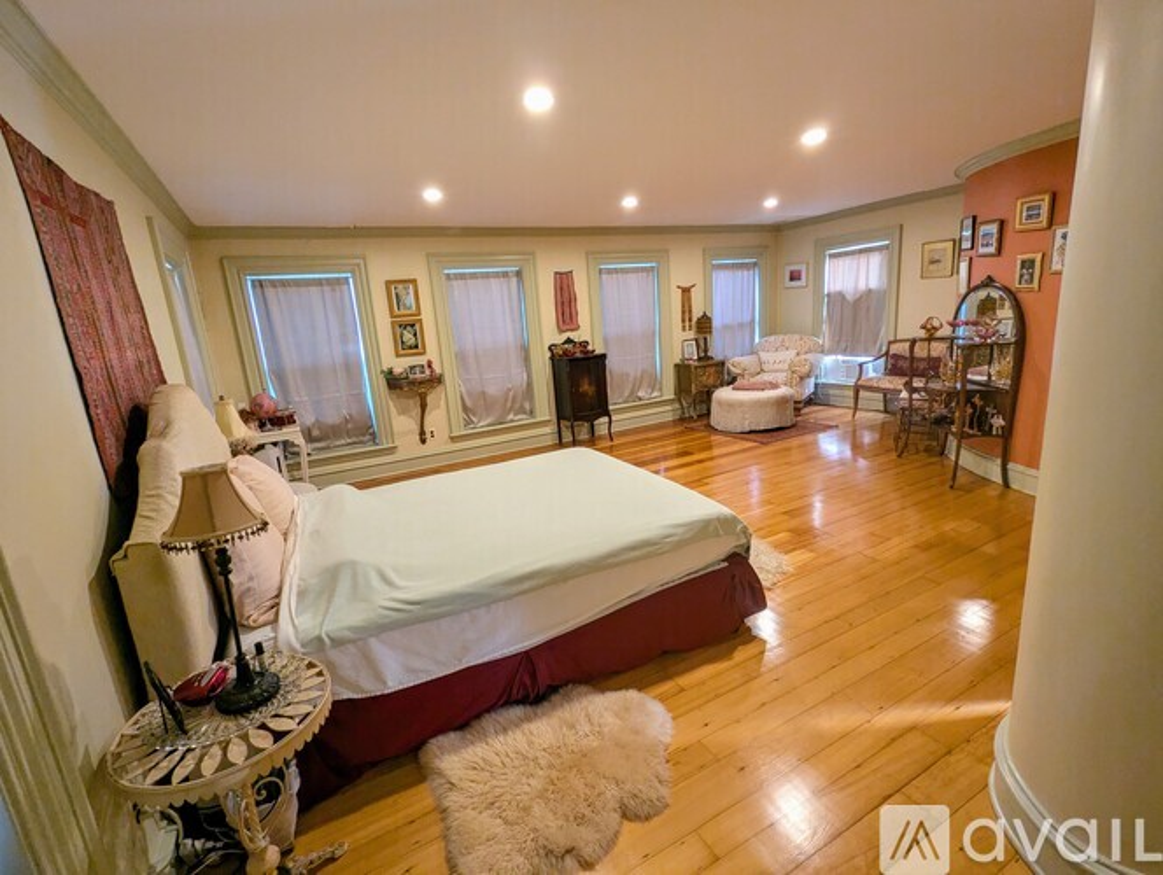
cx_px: 582
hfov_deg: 94.4
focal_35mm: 16
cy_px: 438
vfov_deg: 78.2
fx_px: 538
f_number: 2.2
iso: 228
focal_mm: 2.35
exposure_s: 1/40
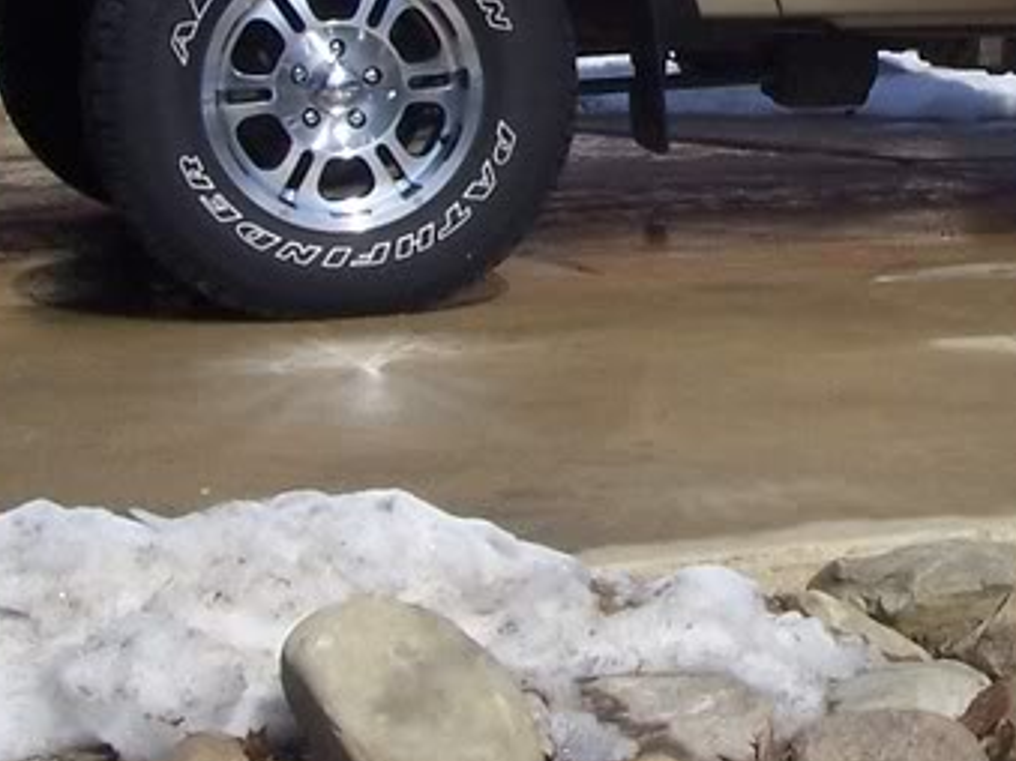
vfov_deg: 11.5
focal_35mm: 127
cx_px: 1157
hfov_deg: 15.1
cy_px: -6
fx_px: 3726
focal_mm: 7
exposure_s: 1/750
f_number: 5.6
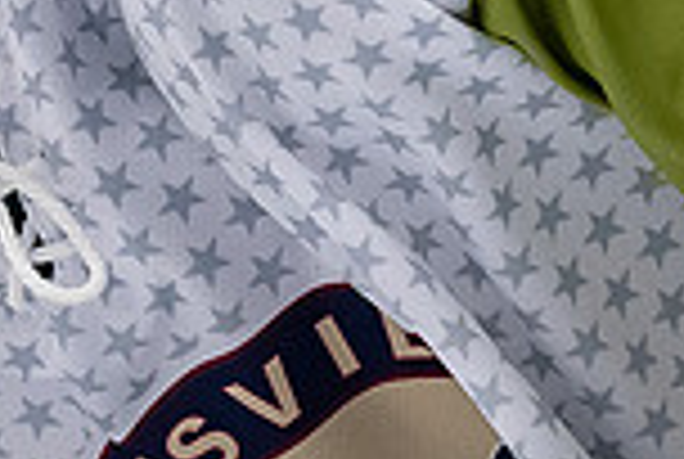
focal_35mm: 1122
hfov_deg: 1.8
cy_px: -435
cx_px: -362
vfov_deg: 1.2
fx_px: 21360
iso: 2000
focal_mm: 135
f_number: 3.2
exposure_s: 1/800
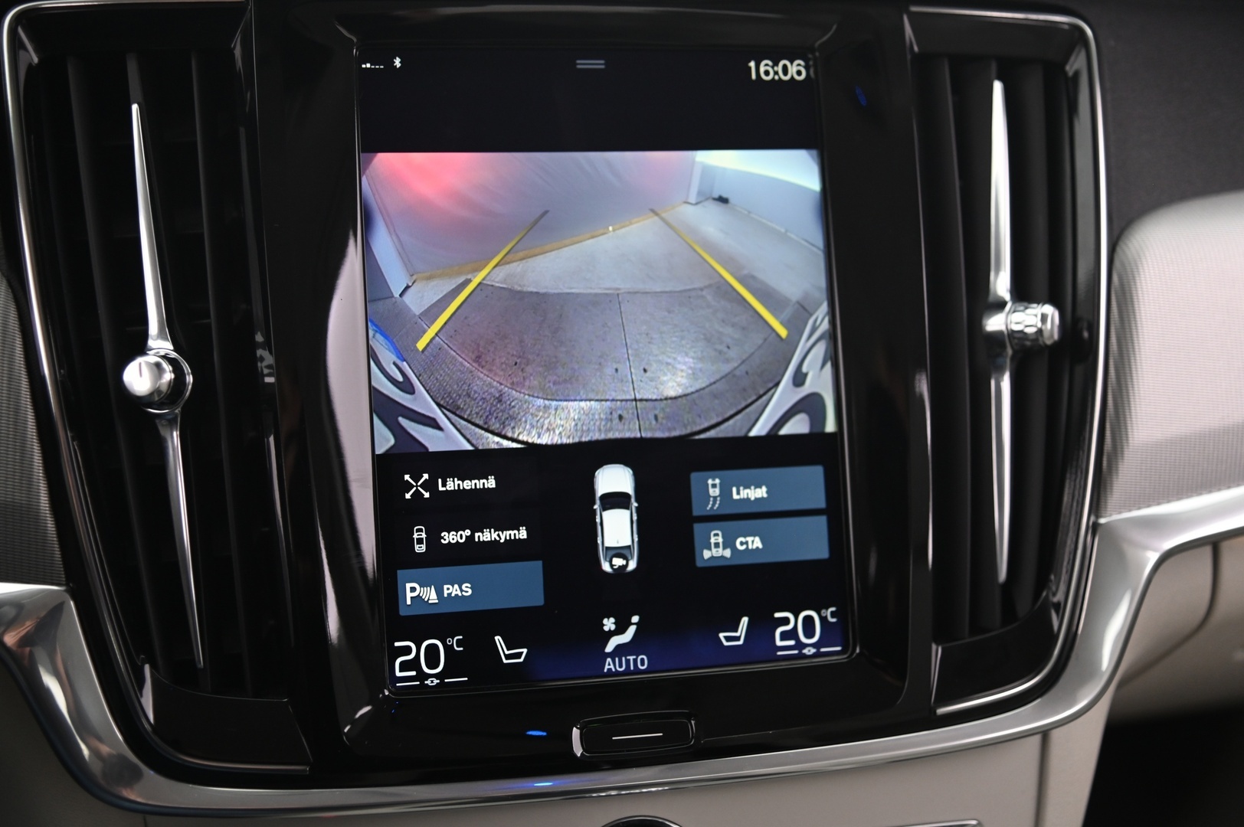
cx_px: 622
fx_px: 1657
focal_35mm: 48
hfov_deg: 41.1
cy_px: 414
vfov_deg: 28.0
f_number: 4
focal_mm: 48
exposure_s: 1/15
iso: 2000
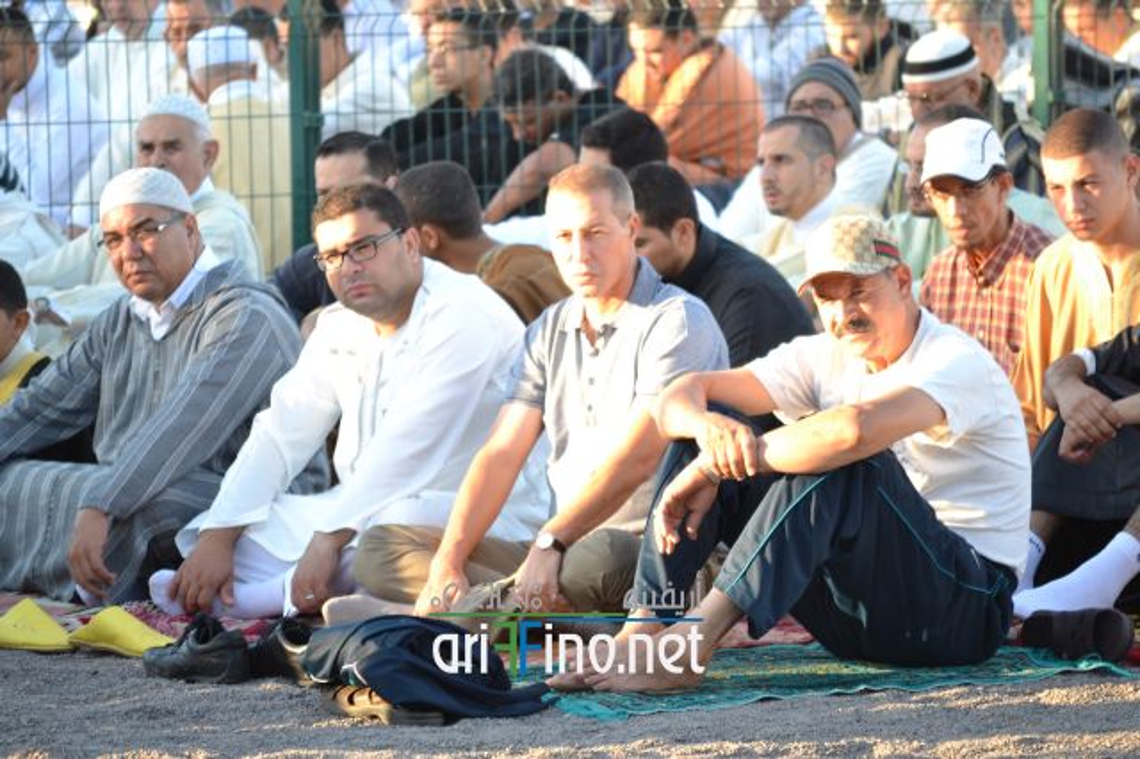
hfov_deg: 8.3
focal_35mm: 248
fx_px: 7833
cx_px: 570
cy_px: 380
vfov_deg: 5.5
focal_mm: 165
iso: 400
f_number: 5.3
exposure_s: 1/400
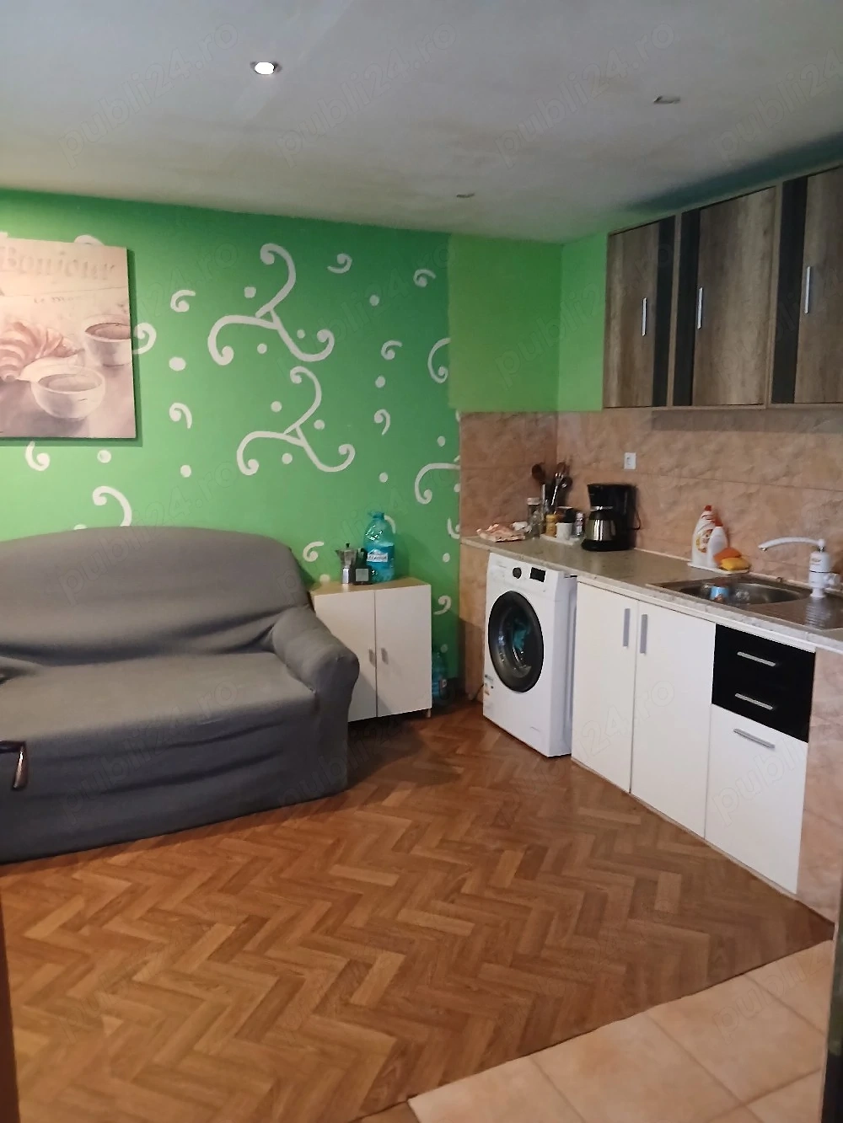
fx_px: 844
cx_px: 422
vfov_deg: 67.3
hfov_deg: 53.1
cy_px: 562
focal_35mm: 26
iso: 1000
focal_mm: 3.98
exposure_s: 1/16.7
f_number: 1.8
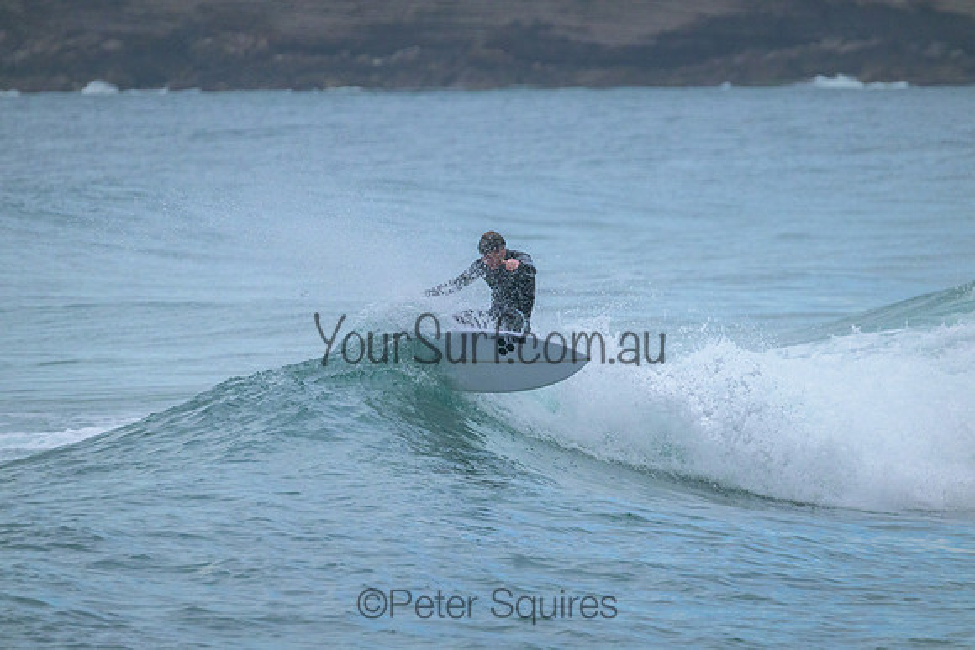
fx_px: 16524
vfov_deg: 2.3
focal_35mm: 610
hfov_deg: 3.4
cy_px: 325
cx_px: 488
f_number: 11
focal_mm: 610
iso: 3200
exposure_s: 1/1250
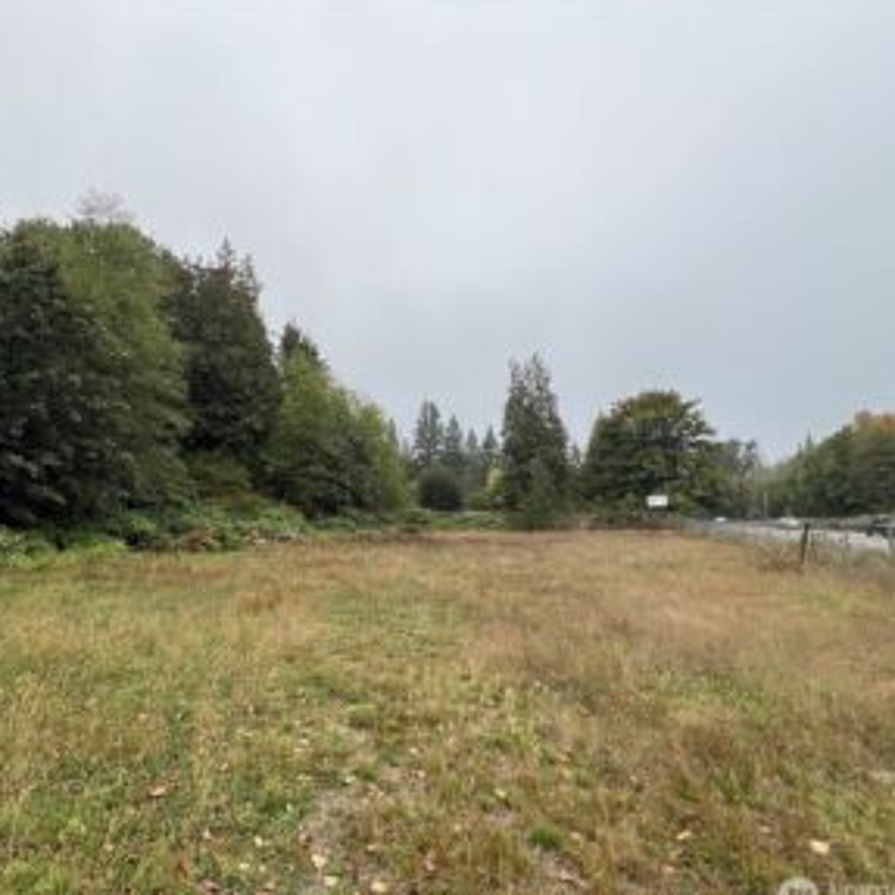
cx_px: 356
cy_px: 462
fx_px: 468
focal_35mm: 16
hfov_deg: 86.3
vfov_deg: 87.4
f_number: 1.8
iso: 32
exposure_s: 1/550
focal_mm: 1.57
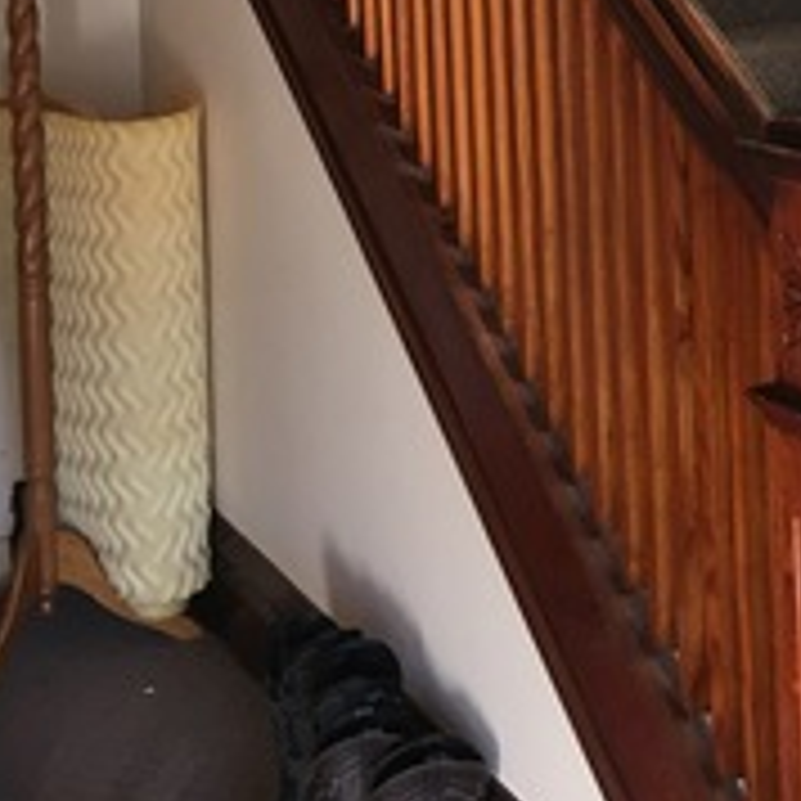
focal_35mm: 69
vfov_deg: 23.2
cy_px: -126
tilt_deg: -0.4
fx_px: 1806
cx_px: 788
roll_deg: +2.7
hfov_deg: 24.0
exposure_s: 1/30
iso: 50
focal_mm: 4.15
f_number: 2.2
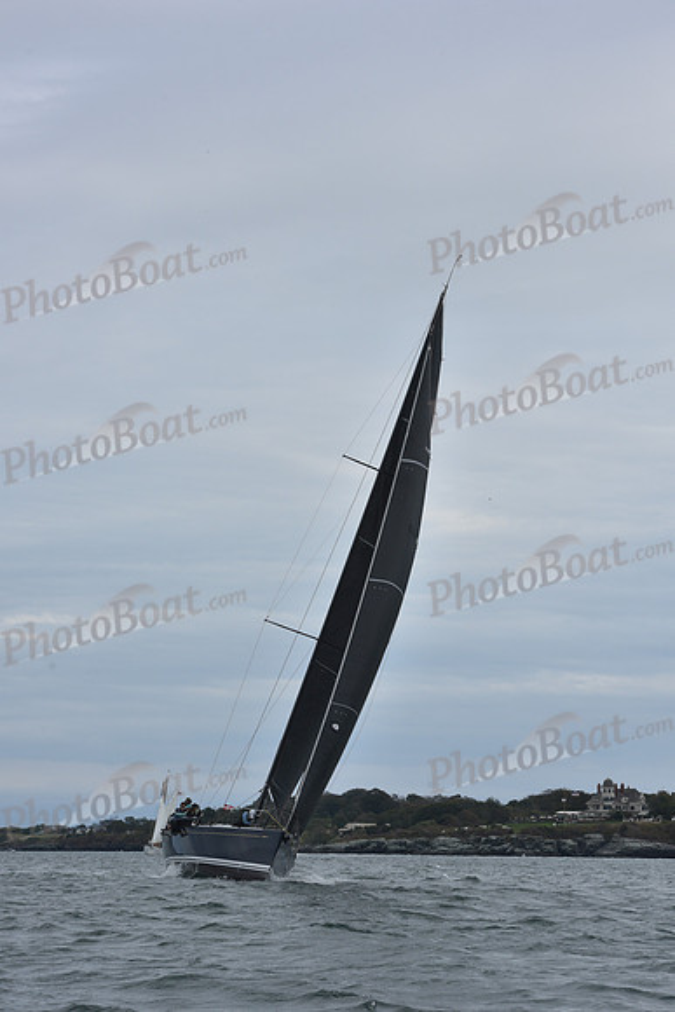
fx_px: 2754
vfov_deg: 20.8
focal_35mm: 98
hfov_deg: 14.0
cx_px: 338
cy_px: 506
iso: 320
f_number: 10
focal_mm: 98
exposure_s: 1/1000
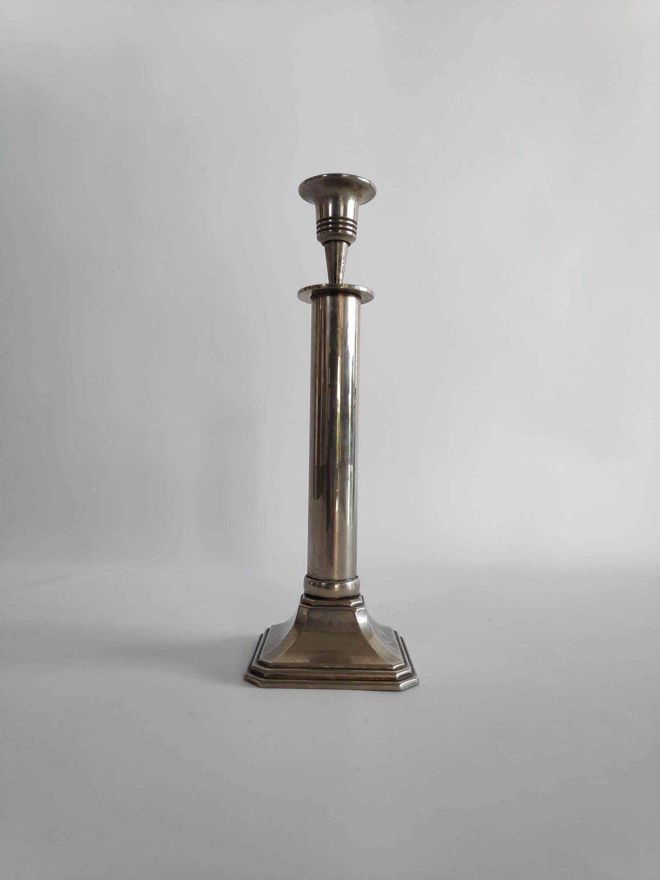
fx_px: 508
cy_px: 440
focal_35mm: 20
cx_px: 330
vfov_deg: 81.7
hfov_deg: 66.0
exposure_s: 1/100
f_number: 1.9
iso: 310
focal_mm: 3.94
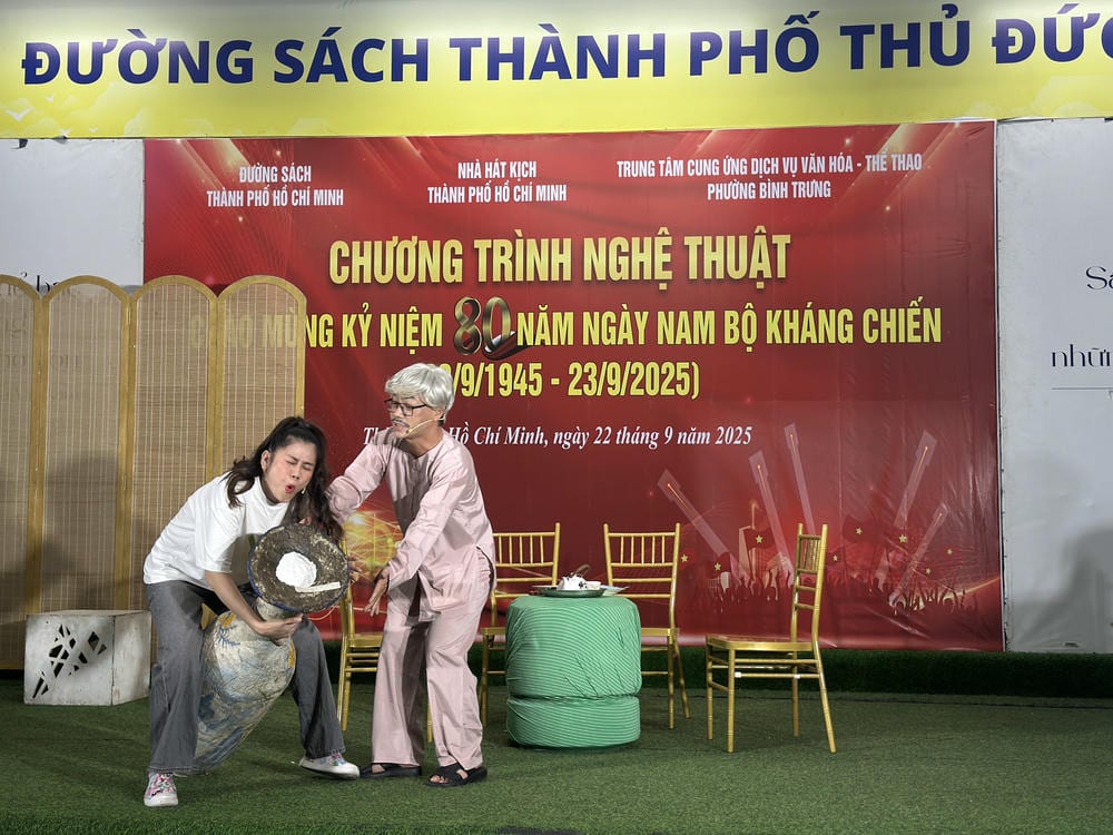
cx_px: 556
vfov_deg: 30.3
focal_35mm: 48
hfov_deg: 39.7
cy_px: 418
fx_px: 1543
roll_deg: +0.0
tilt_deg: +3.8
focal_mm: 6.86
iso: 64
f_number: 1.78
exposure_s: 1/104
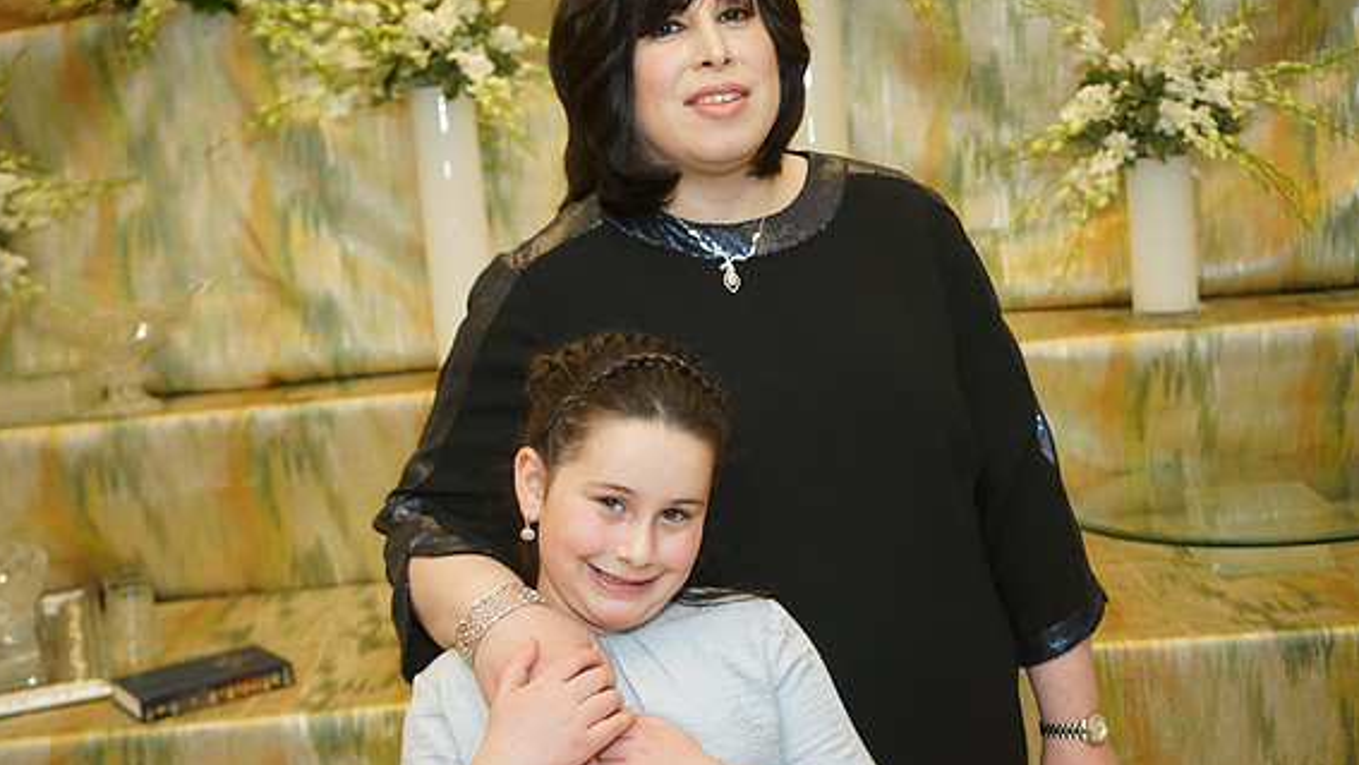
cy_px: 375
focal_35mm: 45
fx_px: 1622
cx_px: 669
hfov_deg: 45.5
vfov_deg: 26.5
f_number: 5.6
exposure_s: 1/100
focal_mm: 42
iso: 500
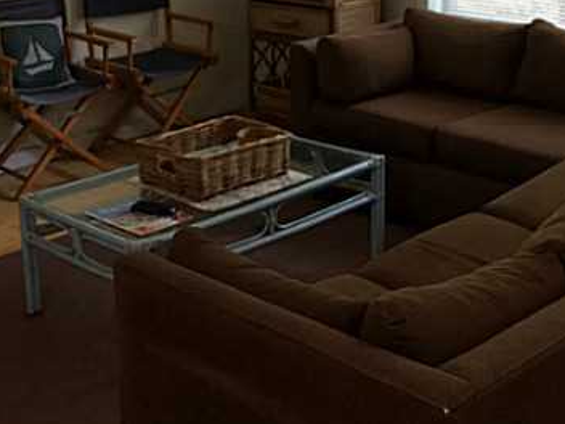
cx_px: 201
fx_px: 1077
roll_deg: +1.4
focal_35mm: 66
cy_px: 80
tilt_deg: -12.4
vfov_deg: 21.9
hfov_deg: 29.2
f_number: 2.2
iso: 50
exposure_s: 1/15
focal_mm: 4.15
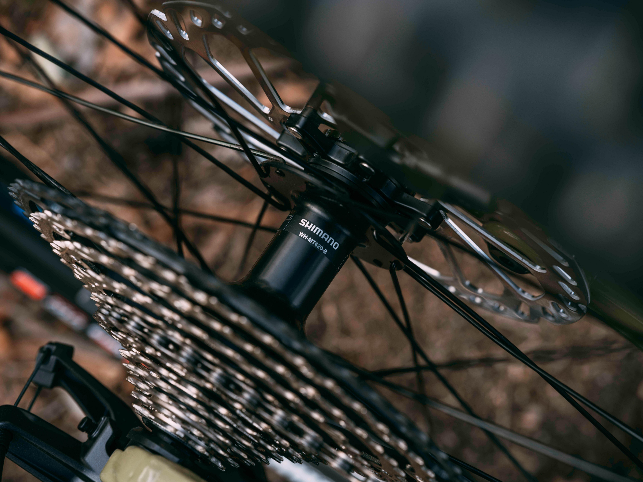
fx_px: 1300
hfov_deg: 27.8
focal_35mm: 70
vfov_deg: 21.0
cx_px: 322
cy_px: 241
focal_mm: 90
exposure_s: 1/30
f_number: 5.6
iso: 64
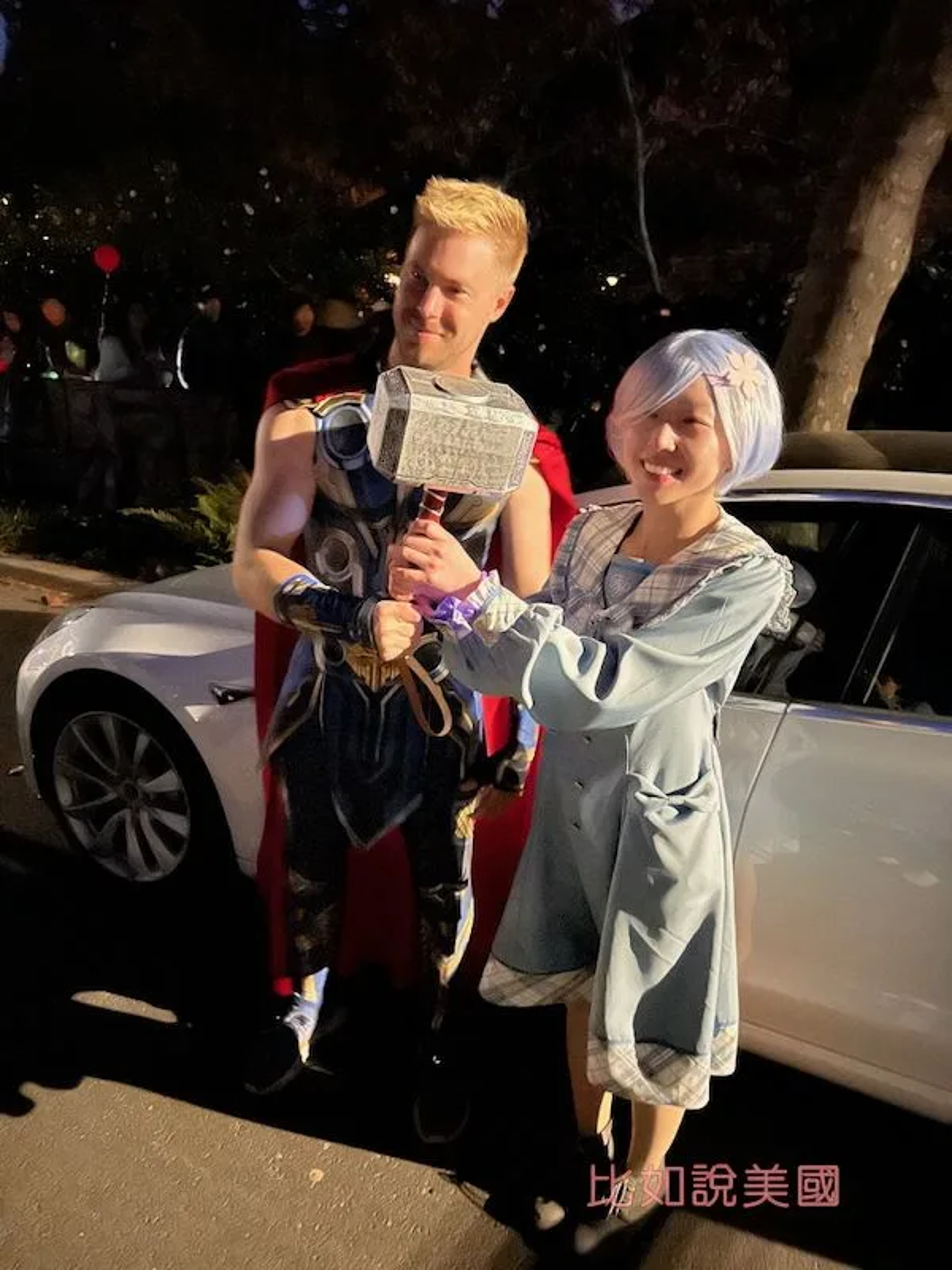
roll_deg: -1.3
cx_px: 476
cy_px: 635
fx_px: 880
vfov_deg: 71.6
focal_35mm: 24
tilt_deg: -20.6
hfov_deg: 56.8
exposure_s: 1/5
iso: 4000
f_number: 1.78
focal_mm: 6.86
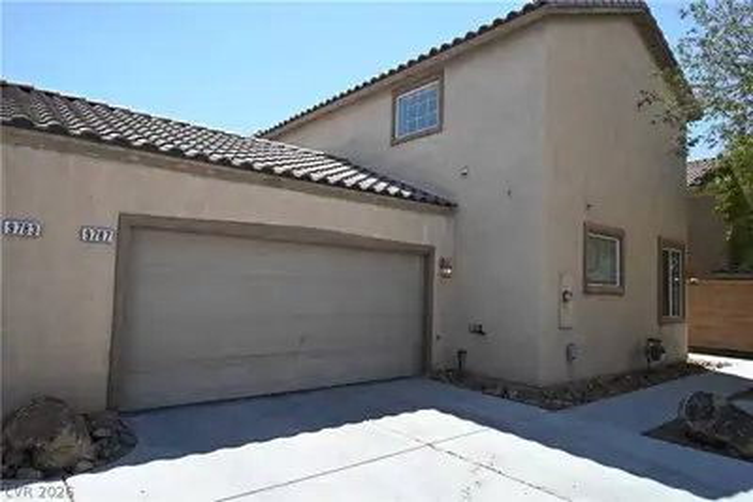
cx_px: 376
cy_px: 251
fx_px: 471
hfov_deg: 77.3
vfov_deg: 56.2
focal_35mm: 22
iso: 100
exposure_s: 1/320
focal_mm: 22.5
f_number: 6.3
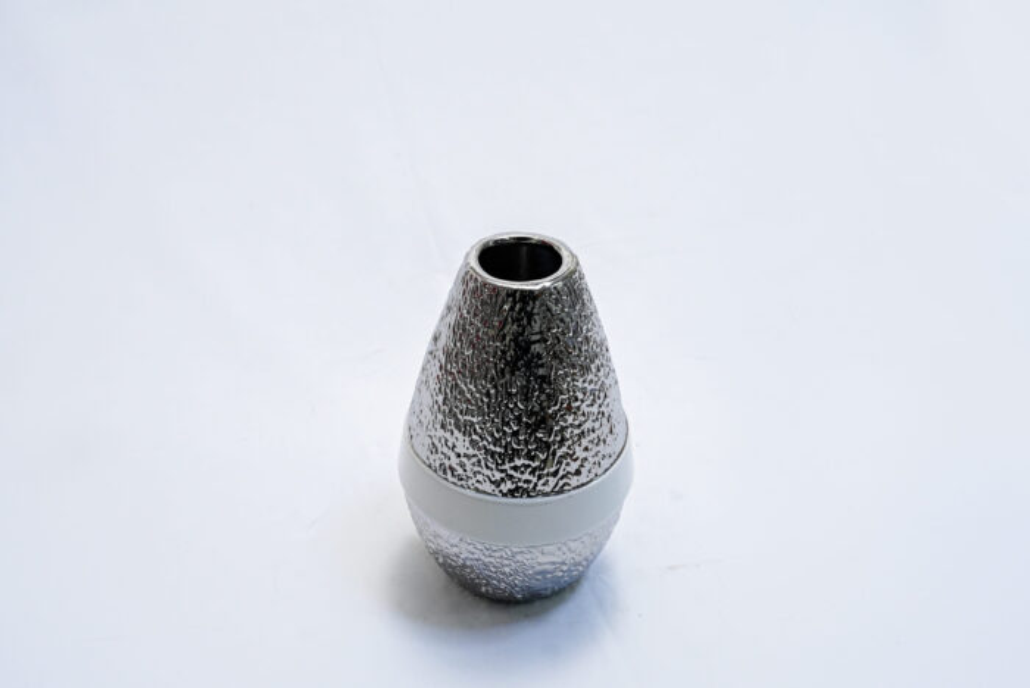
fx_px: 1174
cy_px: 344
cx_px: 515
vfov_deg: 32.7
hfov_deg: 47.4
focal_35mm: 41
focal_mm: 41
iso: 3200
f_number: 13
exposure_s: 1/125
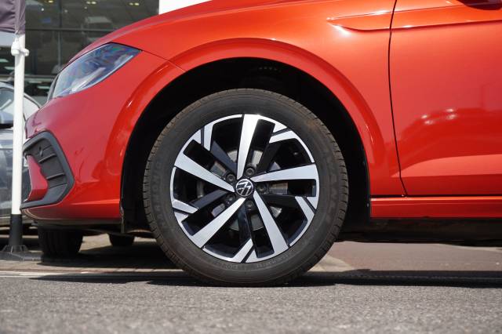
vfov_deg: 24.4
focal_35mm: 56
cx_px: 251
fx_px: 773
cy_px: 167
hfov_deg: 36.0
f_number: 5.6
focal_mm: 37
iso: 100
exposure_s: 1/200
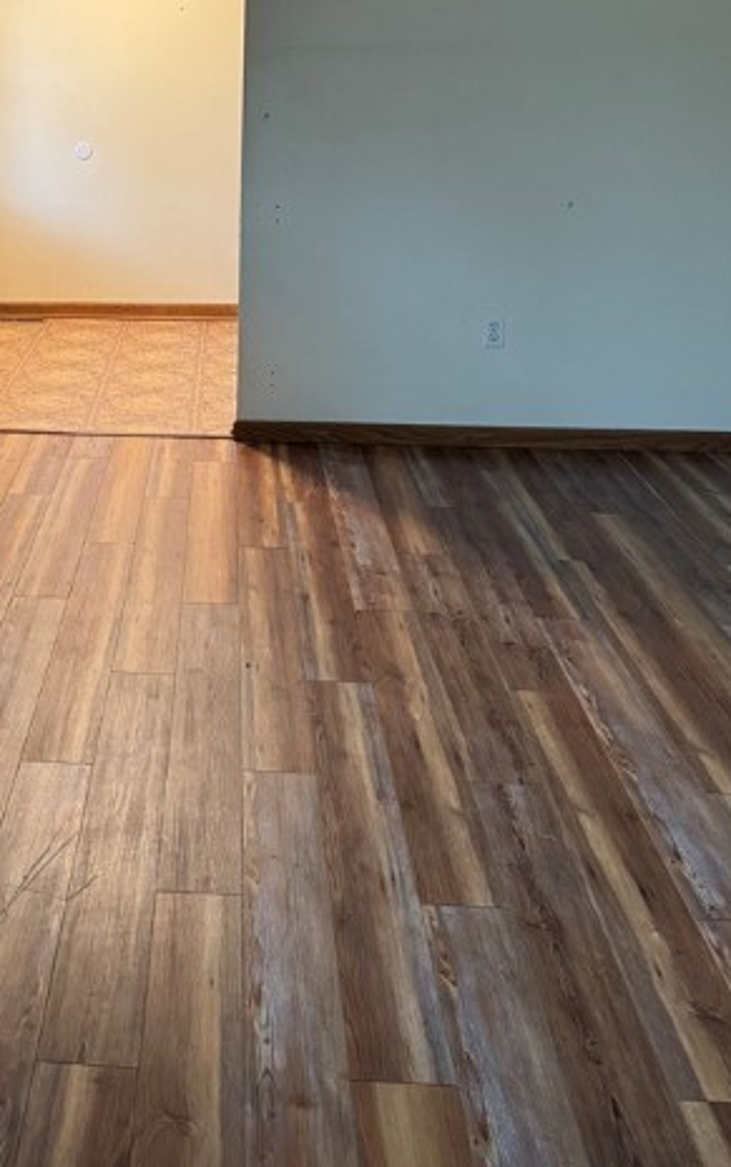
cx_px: 116
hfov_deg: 29.6
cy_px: 319
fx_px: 1338
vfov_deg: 45.8
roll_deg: +0.7
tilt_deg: -12.5
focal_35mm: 42
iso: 400
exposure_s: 1/60
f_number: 1.78
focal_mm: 6.76
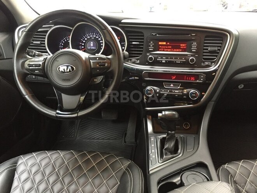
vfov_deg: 48.2
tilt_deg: -23.5
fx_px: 215
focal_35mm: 29
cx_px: 128
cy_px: 96
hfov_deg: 61.7
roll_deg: -1.6
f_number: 2.2
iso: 200
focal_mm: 4.15
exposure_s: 1/33
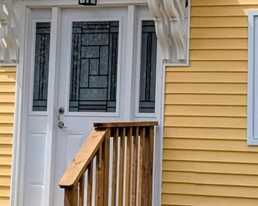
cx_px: 209
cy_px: -25
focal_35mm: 135
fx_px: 1030
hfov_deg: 14.2
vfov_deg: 11.3
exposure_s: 1/1572
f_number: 1.68
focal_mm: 6.9
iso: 22
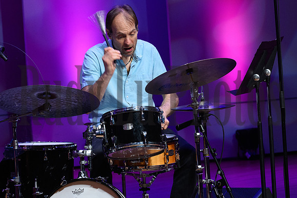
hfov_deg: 7.1
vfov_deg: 4.7
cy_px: 99
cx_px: 148
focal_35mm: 292
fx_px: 2409
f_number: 8
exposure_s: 1/200
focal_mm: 195
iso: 3200
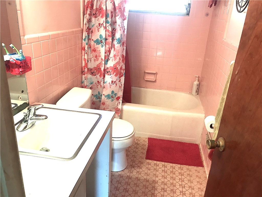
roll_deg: -3.2
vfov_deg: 49.7
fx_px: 212
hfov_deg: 63.4
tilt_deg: -21.7
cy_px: 98
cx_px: 131
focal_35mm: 28
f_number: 1.8
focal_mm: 3.99
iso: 40
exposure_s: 1/20
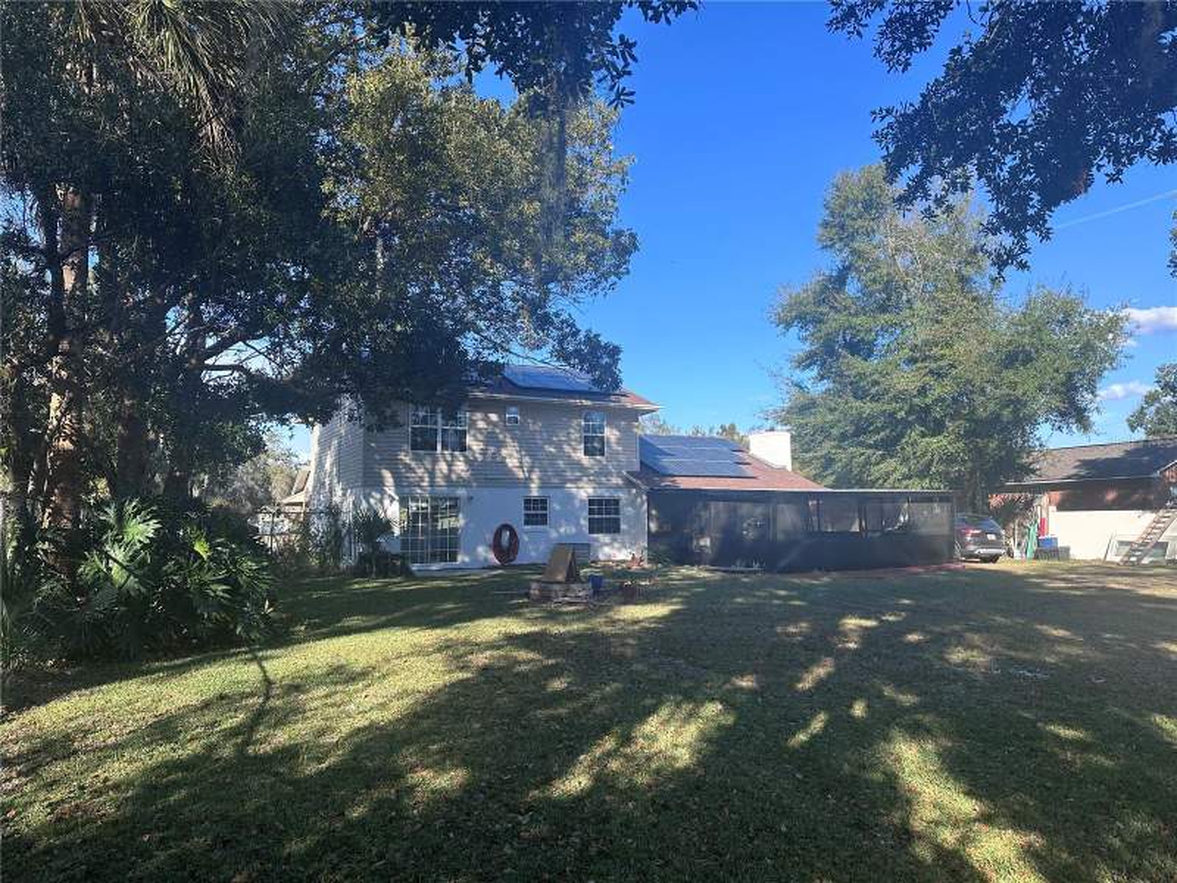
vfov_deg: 56.8
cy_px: 442
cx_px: 588
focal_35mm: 24
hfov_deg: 71.6
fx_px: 816
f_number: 1.78
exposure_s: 1/1613
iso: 80
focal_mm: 6.86
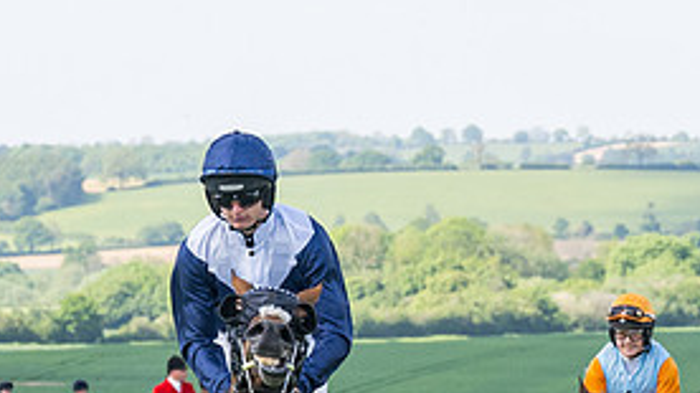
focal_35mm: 380
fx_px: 7051
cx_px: 352
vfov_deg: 3.2
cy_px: 522
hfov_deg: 5.7
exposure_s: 1/1250
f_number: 5
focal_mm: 70
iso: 400
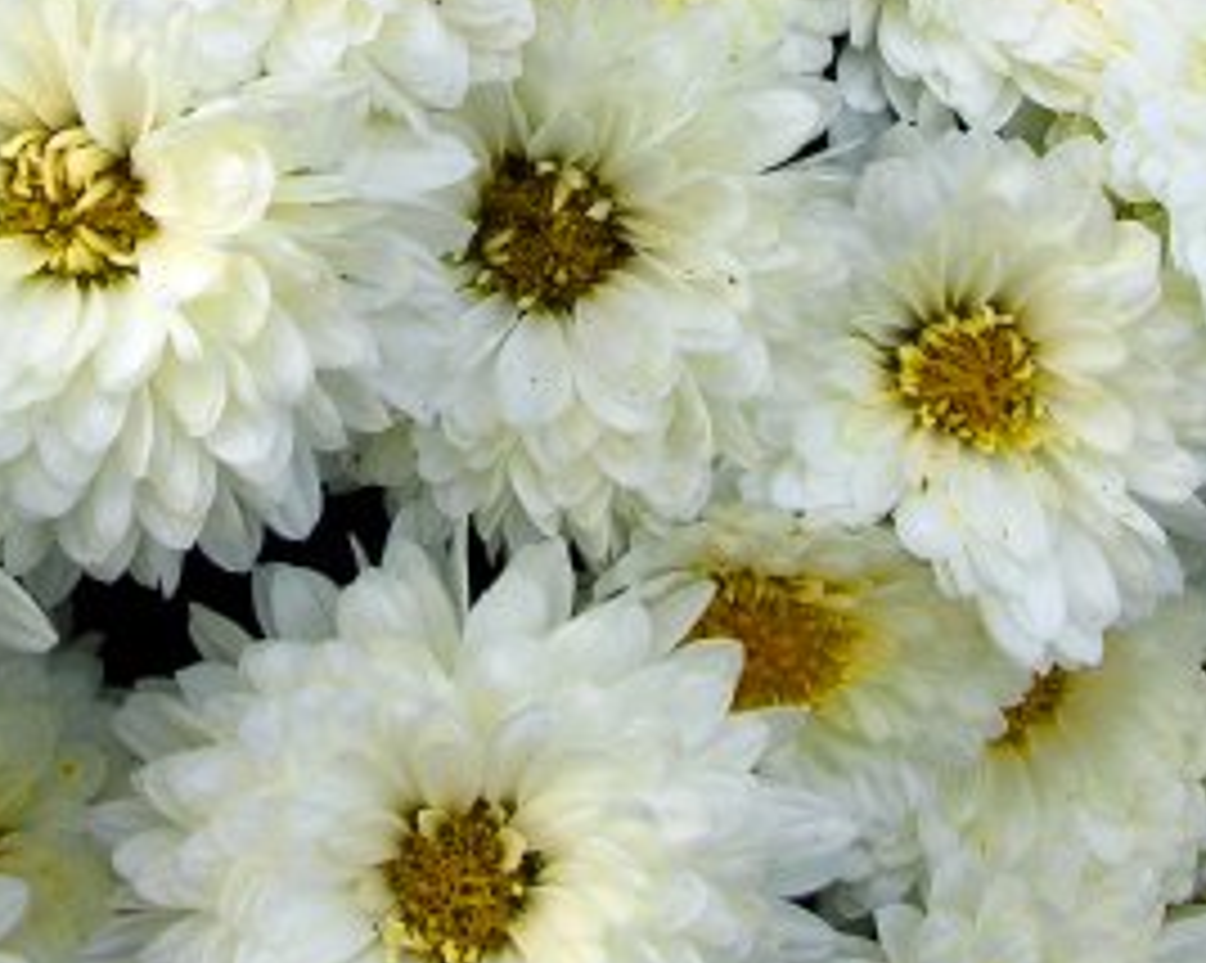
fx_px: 3638
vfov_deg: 14.8
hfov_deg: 18.8
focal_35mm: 102
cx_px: 382
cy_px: -50
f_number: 8
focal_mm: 8.9
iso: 50
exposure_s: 1/53.4
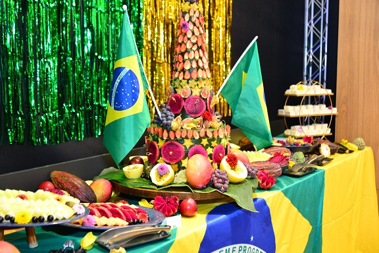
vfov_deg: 27.0
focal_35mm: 50
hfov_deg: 39.6
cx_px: 185
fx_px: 526
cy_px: 124
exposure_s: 1/100
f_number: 4
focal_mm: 48
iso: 3200
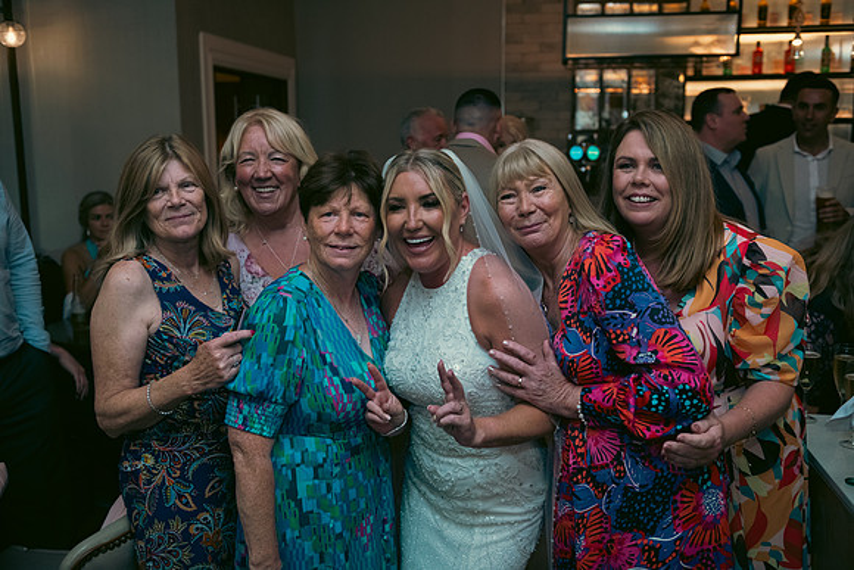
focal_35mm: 36
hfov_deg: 53.1
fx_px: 854
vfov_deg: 36.9
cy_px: 285
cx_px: 427
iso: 800
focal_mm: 36
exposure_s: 1/160
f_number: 3.5
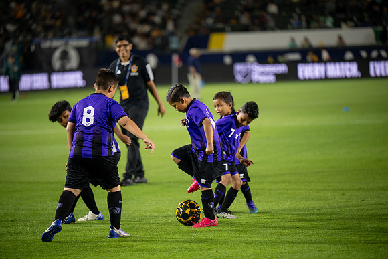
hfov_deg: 11.7
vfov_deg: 7.9
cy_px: 130
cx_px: 194
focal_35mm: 175
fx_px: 1886
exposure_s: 1/200
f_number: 2.8
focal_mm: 175
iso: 400
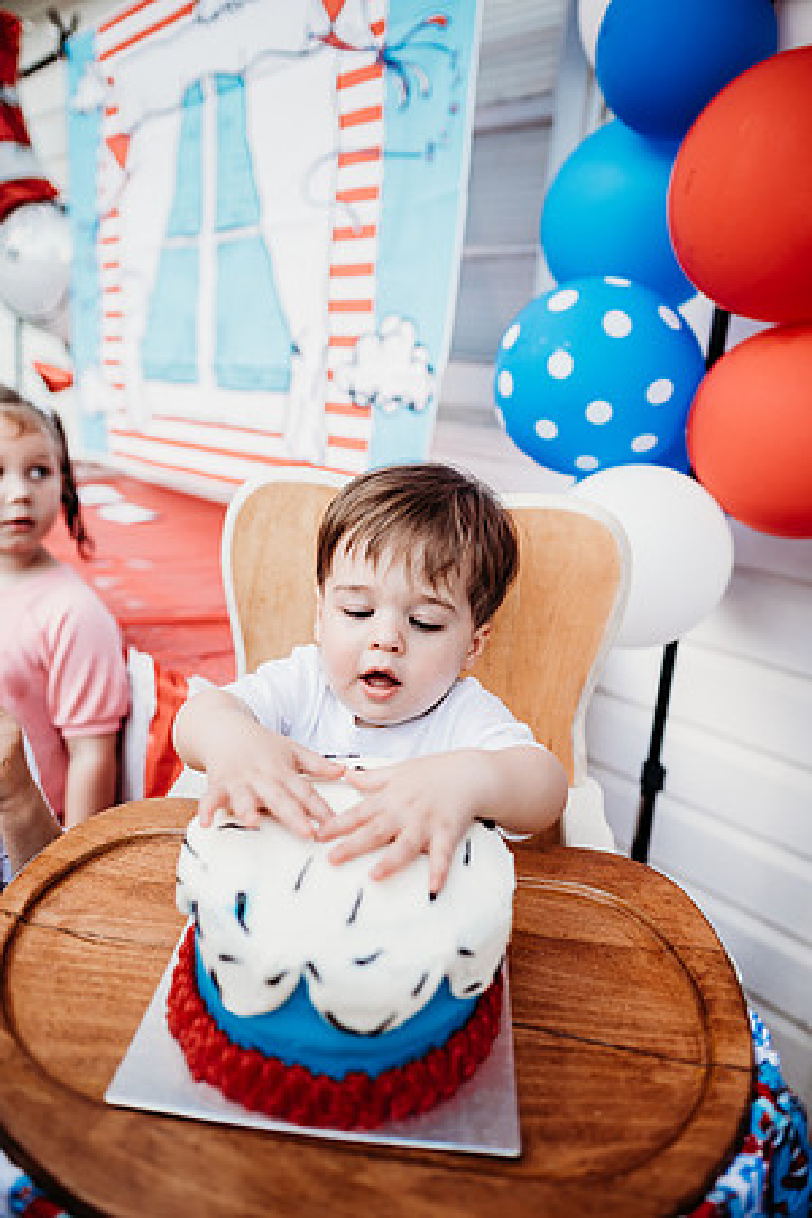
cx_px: 406
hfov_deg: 53.1
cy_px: 609
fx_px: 812
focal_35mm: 24
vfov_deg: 73.7
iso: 400
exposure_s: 1/200
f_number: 2.5
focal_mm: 24
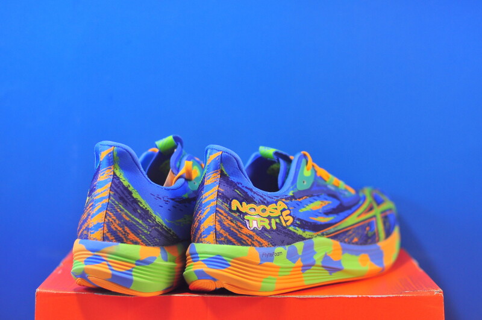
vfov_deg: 18.1
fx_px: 1003
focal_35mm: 75
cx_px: 241
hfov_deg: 27.0
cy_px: 160
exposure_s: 1/320
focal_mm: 50
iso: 250
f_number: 2.2
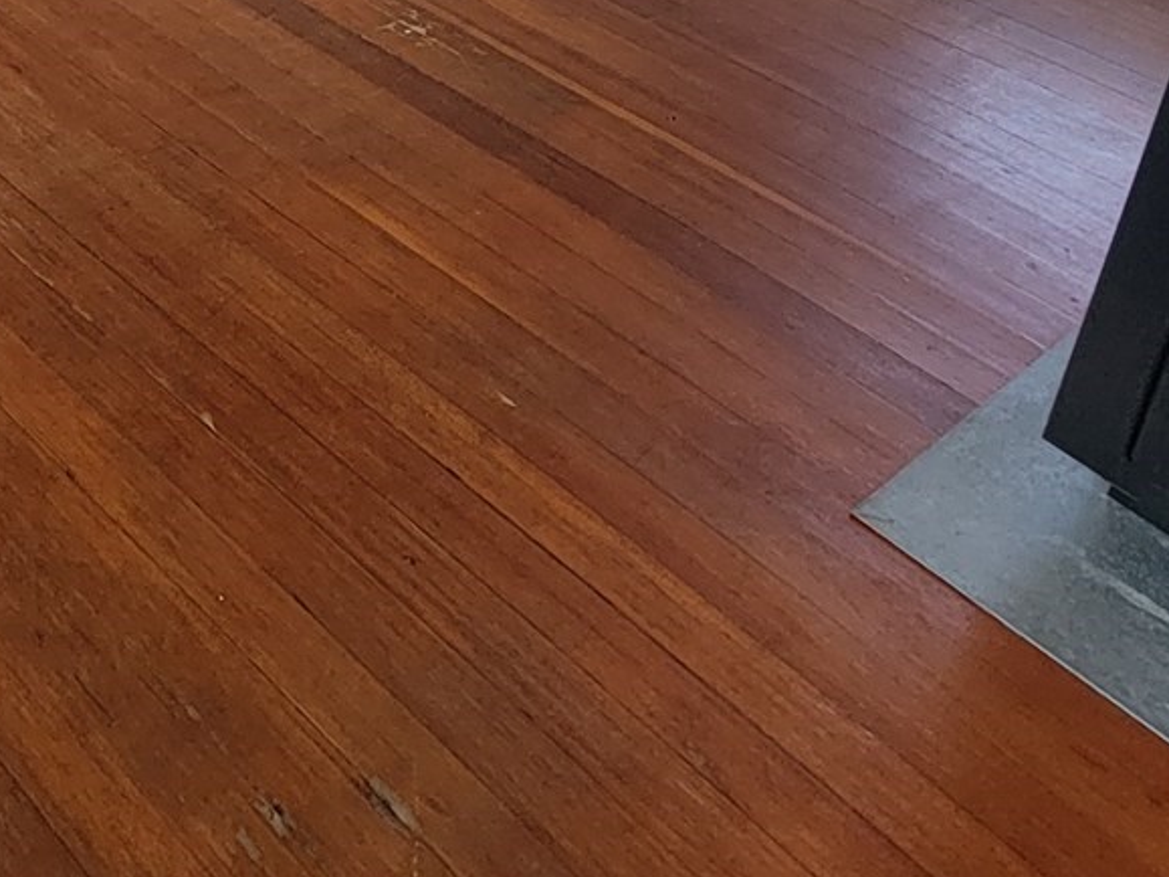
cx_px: -382
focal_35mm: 46
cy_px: -610
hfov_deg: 31.1
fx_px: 1553
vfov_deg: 22.3
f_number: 2.2
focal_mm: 2.2
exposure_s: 1/60
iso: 80
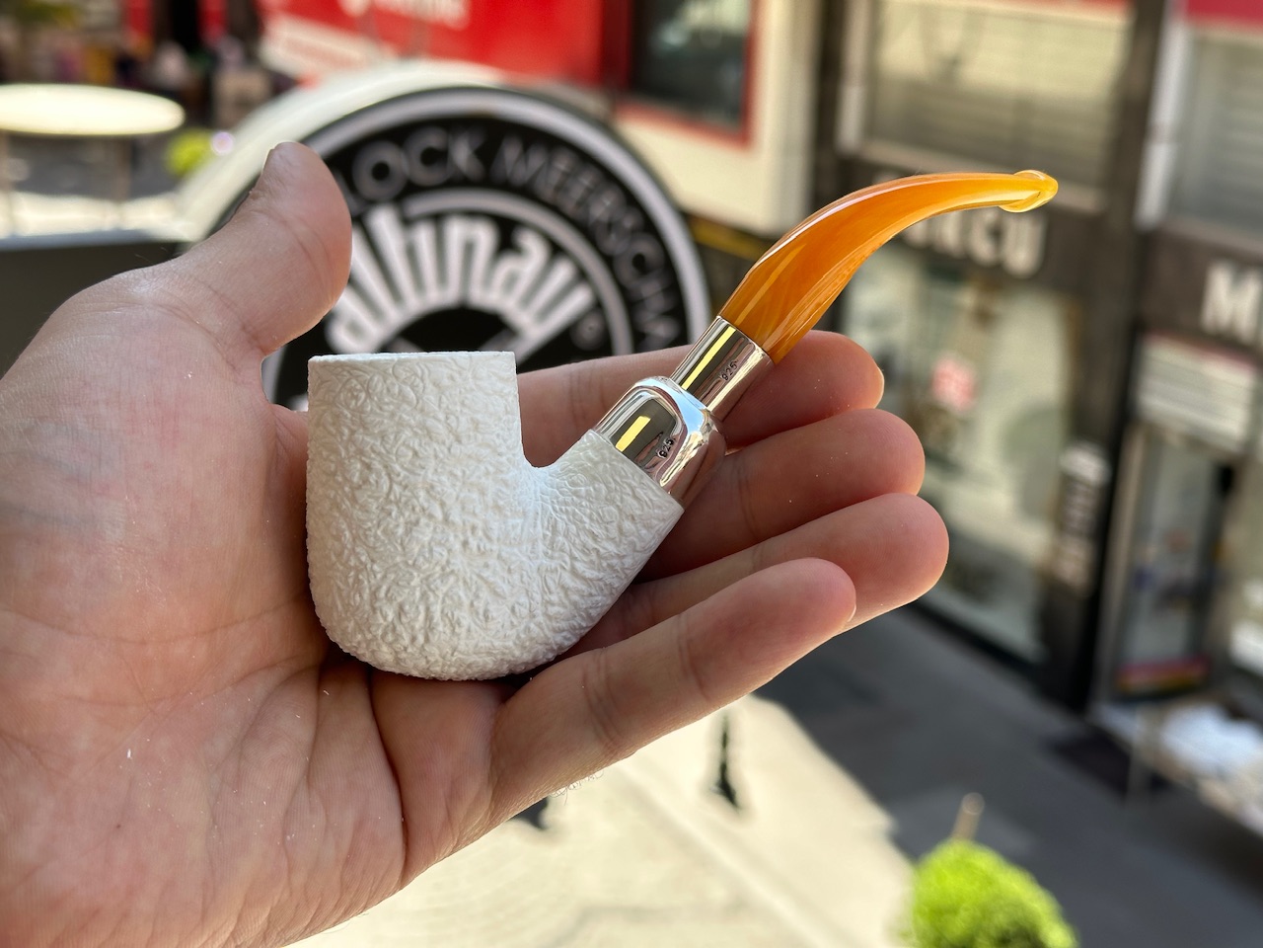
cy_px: 474
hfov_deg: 39.7
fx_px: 1751
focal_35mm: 48
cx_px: 632
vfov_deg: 30.3
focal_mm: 6.86
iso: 64
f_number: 1.78
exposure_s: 1/634
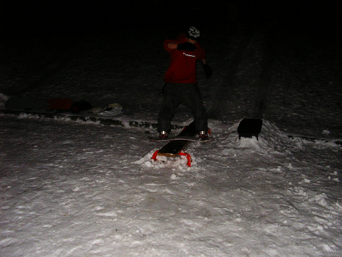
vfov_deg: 37.7
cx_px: 171
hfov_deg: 49.0
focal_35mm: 38
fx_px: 375
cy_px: 128
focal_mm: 5.8
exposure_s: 1/60
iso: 200
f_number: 2.9
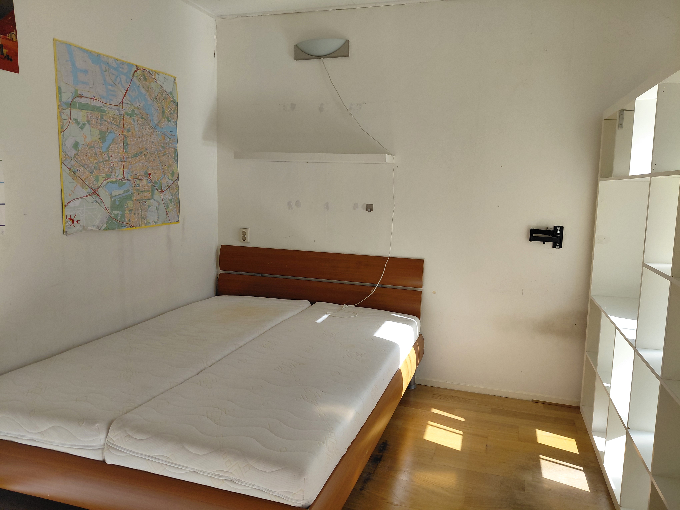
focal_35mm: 25
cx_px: 340
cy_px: 255
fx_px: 491
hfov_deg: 69.4
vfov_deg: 54.9
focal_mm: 4.69
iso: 50
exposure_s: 1/396
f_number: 1.8
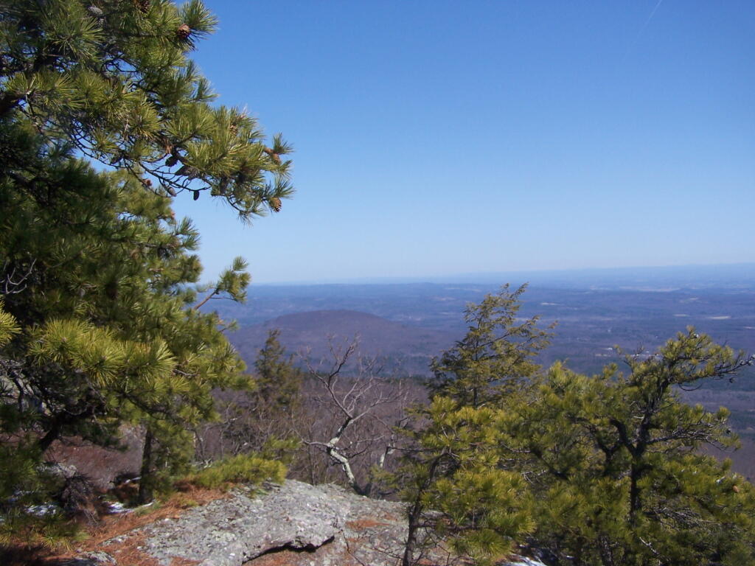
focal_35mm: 38
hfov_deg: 49.0
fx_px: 829
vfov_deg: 37.7
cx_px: 378
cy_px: 283
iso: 80
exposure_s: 1/1000
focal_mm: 6.3
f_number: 4
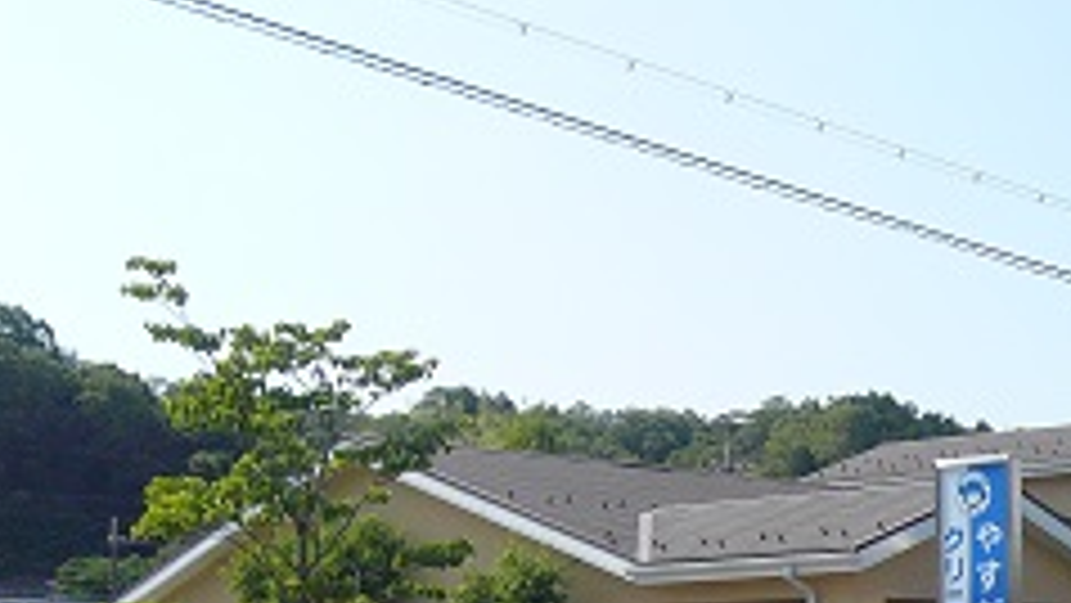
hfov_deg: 26.2
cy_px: 612
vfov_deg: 15.0
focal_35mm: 79
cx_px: 896
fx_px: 2244
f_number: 8
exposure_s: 1/200
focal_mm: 4.6
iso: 100
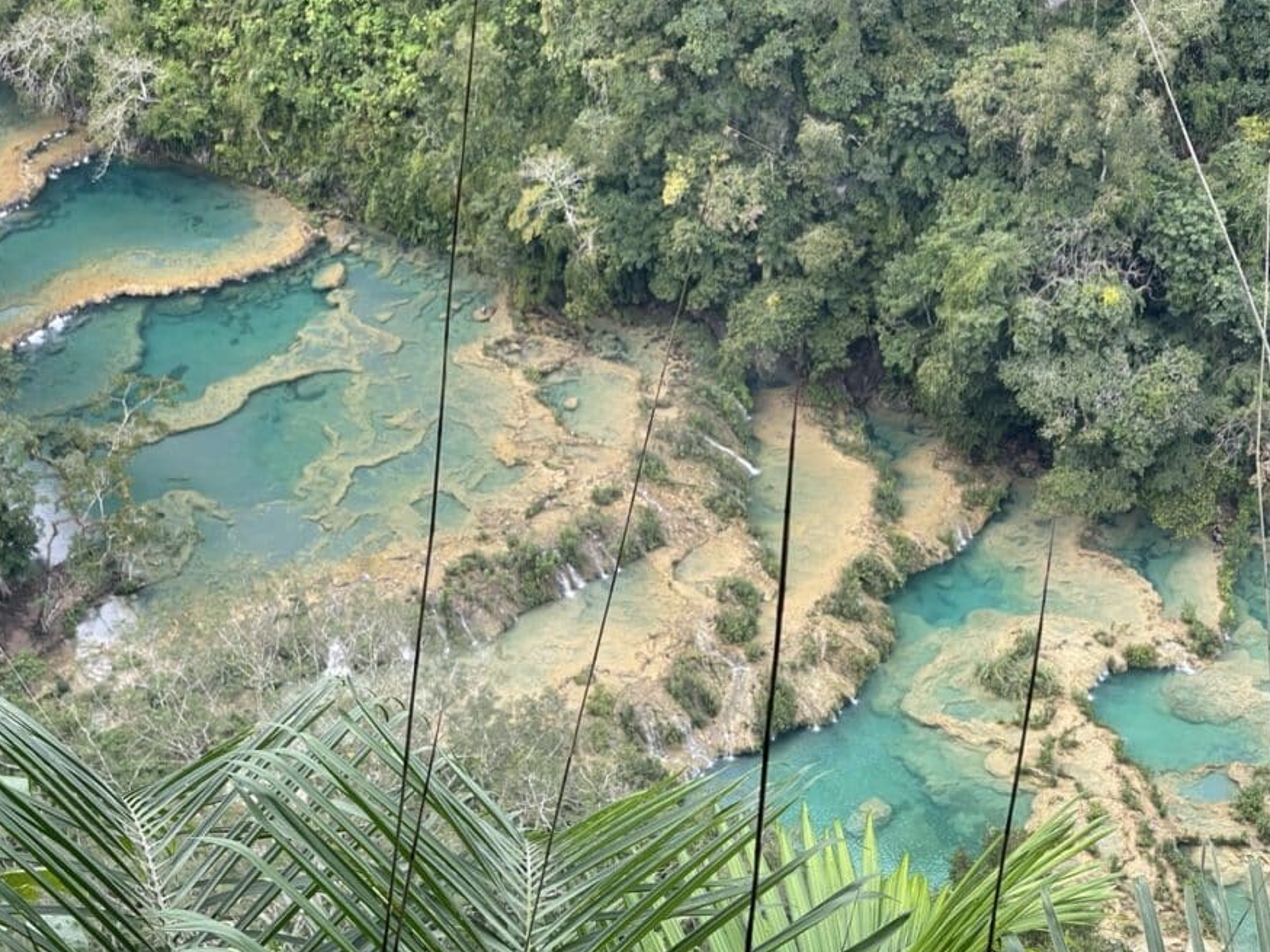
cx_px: 740
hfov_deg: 26.0
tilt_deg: -36.5
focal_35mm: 75
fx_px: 2751
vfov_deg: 19.6
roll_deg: +4.3
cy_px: 455
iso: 32
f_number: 2.2
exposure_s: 1/122
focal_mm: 7.5
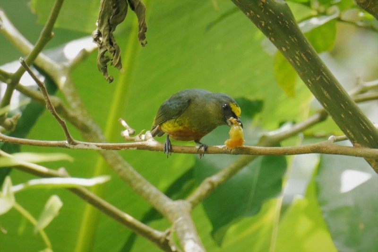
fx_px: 7558
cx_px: 189
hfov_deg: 2.9
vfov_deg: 1.9
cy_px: 126
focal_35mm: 720
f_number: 6.4
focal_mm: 132
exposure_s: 1/125
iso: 500
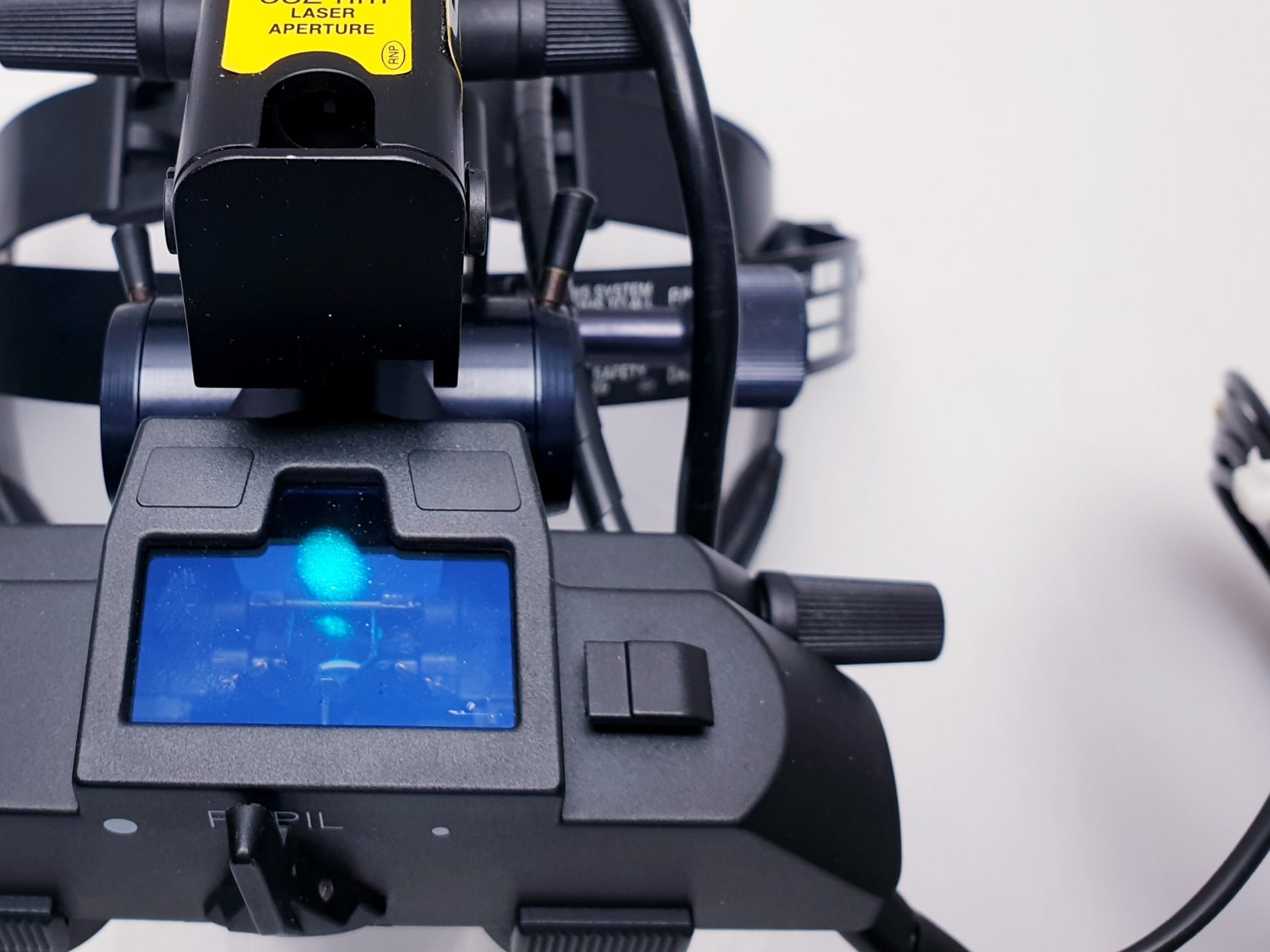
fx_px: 1468
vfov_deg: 35.7
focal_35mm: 40
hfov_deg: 45.6
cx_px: 365
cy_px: 328
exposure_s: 1/100
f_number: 2.4
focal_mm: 4.3
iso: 80
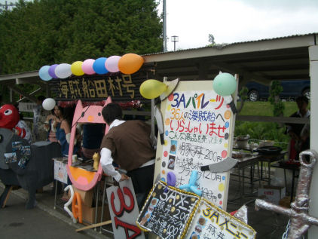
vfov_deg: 35.2
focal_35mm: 41
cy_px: 120
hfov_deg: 45.8
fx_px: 377
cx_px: 159
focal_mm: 6.8
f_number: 2.8
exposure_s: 1/800
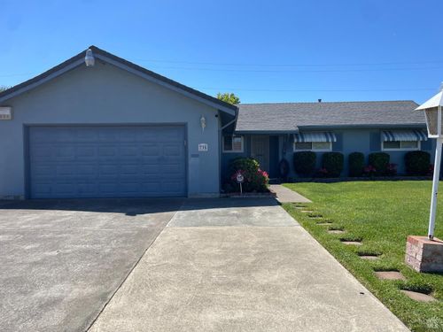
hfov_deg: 67.3
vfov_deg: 53.1
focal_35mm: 26
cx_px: 222
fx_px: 333
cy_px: 166
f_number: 1.6
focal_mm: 4.2
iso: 32
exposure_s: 1/3731
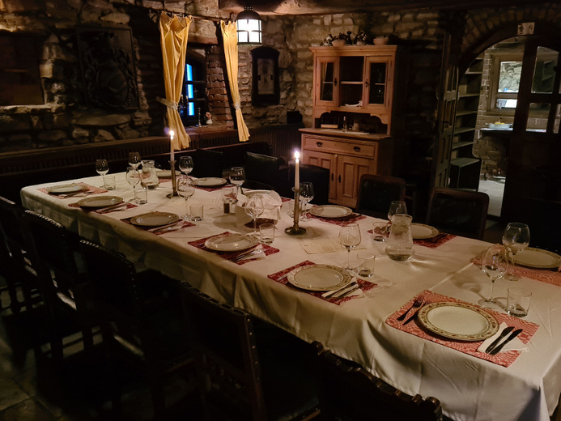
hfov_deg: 59.9
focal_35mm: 30
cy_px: 225
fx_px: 486
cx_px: 306
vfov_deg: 46.8
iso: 1250
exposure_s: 1/25
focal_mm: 5.4
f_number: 1.8
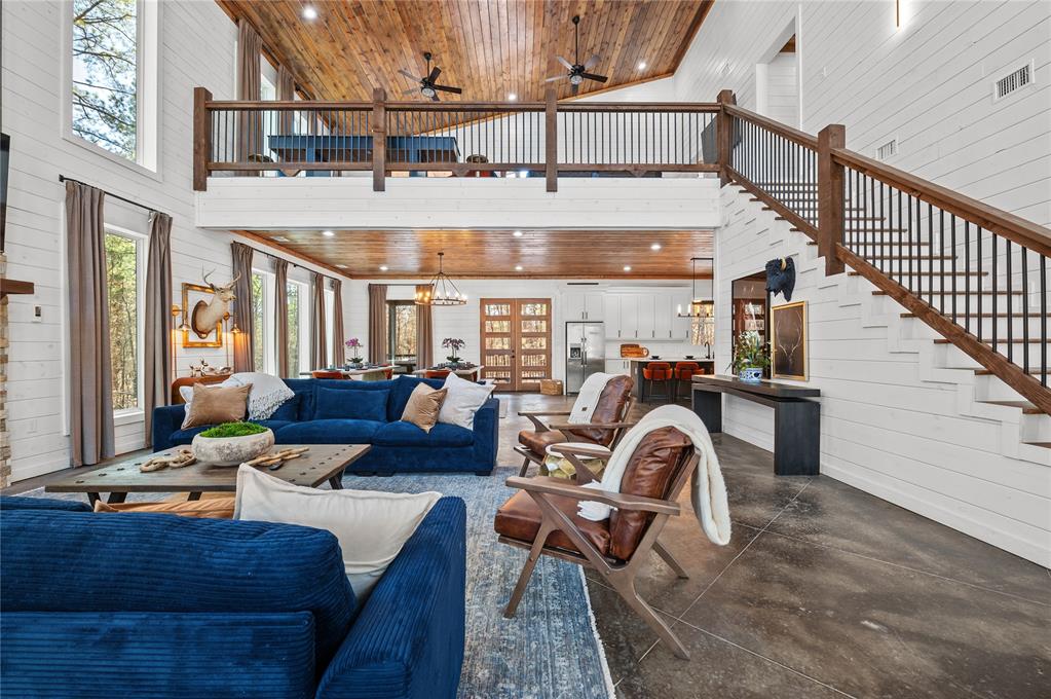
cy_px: 350
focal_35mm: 14
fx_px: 408
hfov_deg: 104.3
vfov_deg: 81.1
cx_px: 526
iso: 250
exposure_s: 1/2
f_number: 9
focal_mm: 14
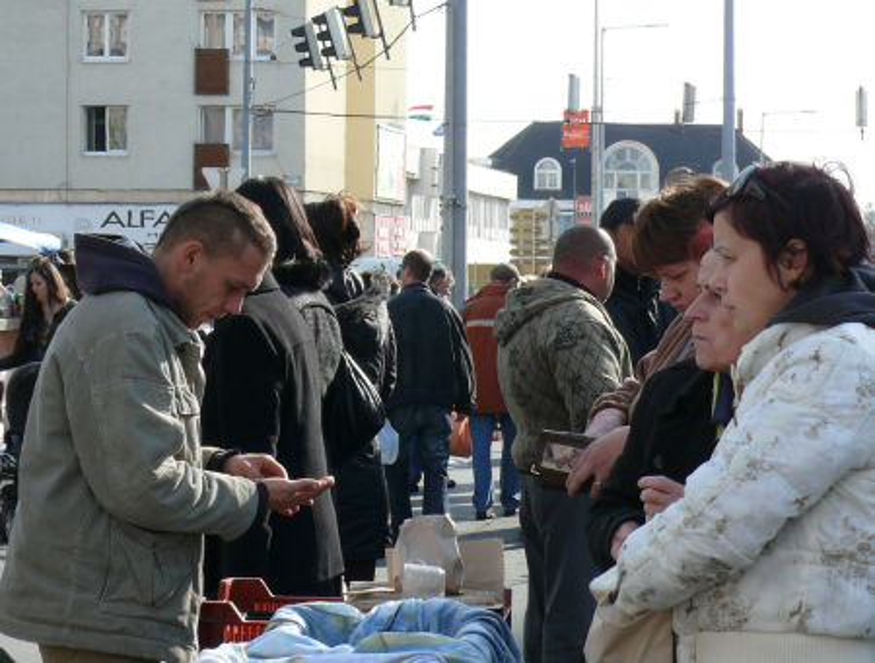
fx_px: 2588
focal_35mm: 102
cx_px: 438
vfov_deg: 14.6
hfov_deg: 19.2
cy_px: 332
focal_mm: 13.4
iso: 100
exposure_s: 1/250
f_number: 5.6
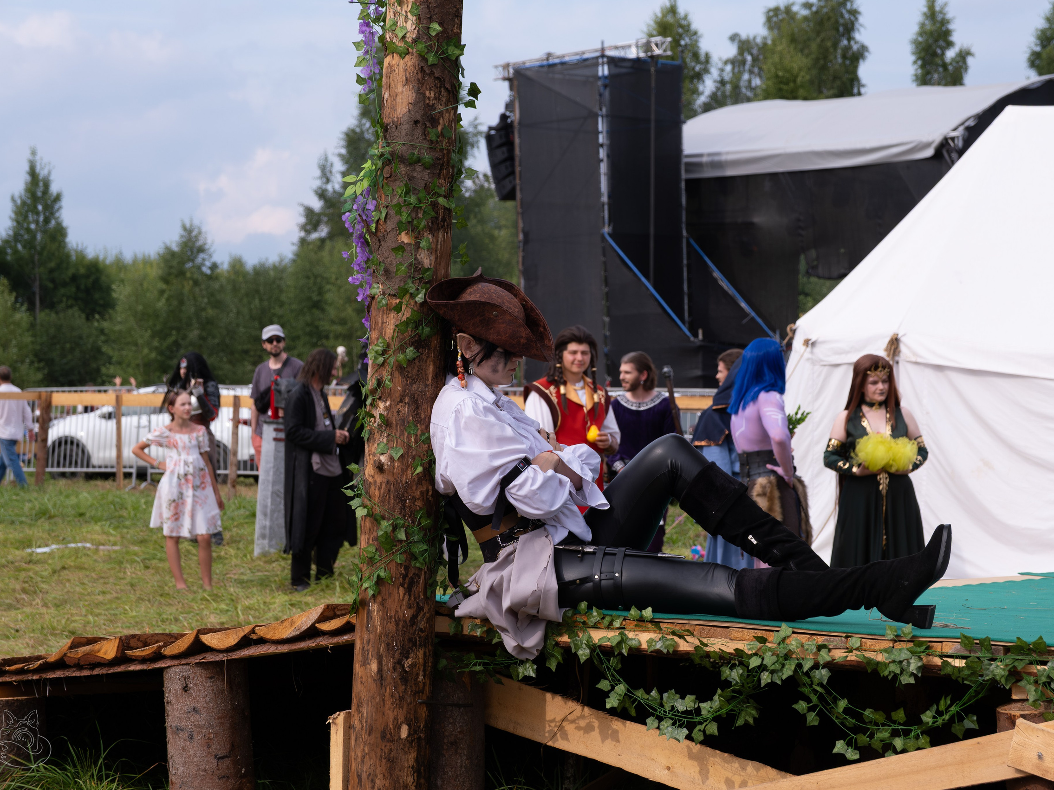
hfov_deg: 21.8
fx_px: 2741
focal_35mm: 90
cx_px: 560
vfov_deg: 16.4
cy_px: 395
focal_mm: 55
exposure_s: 1/1000
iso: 320
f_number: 5.6
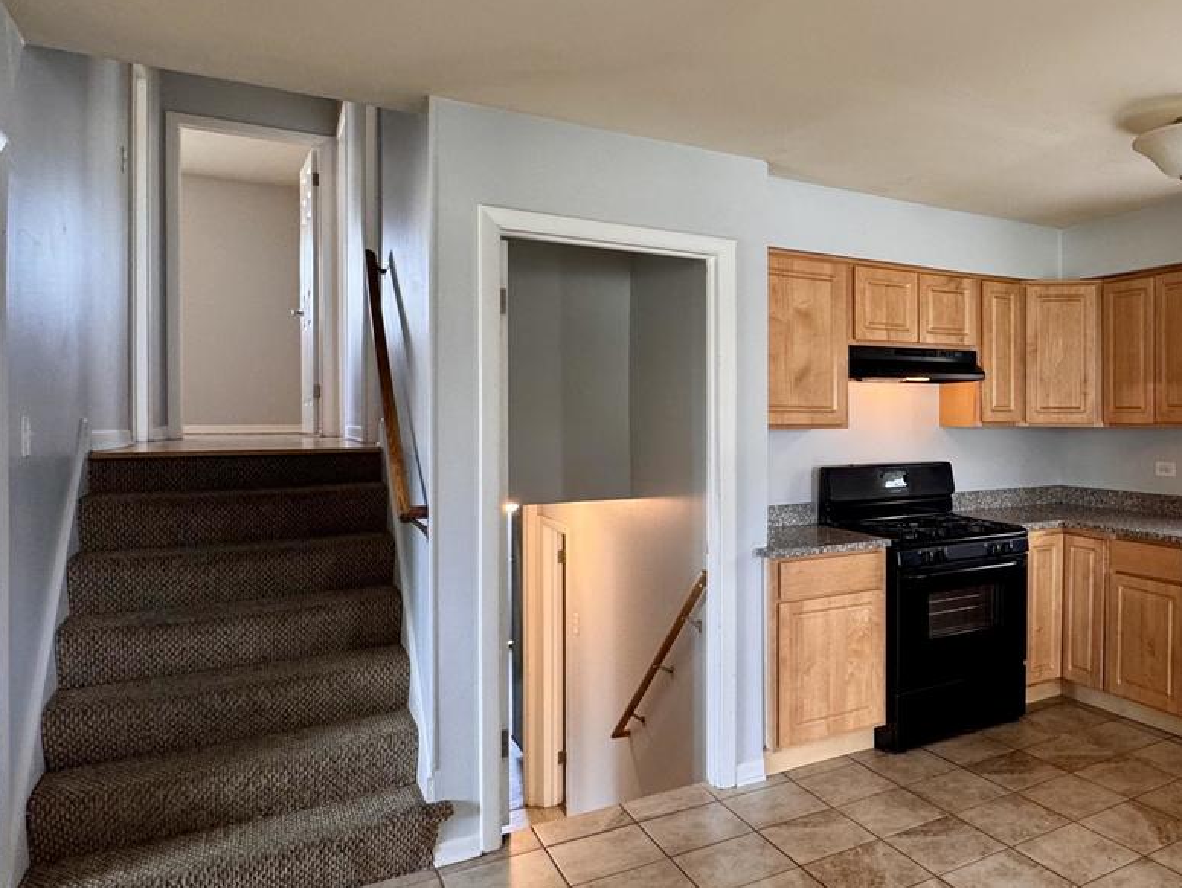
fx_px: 888
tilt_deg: -0.7
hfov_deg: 62.4
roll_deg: -0.1
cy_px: 424
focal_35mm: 26
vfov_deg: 53.1
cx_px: 921
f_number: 2.2
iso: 200
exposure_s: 1/60
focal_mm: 2.22
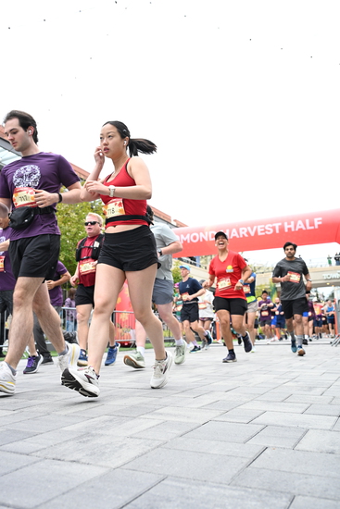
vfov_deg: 60.3
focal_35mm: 31
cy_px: 254
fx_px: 439
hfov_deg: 42.3
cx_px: 170
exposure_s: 1/640
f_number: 4
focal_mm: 31
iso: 2000
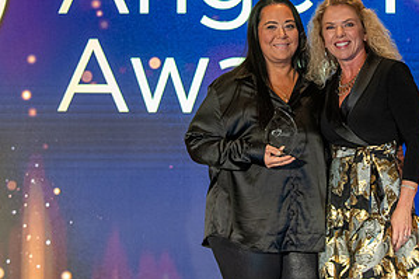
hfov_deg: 12.5
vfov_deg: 8.3
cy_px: 42
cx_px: 283
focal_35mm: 164
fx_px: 1908
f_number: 2.8
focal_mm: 82
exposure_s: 1/250
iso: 3200
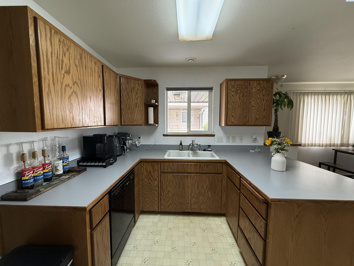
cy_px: 133
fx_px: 143
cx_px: 177
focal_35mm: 14
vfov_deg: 85.7
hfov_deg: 102.1
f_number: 2.2
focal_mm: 2.22
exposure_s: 1/120
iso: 400
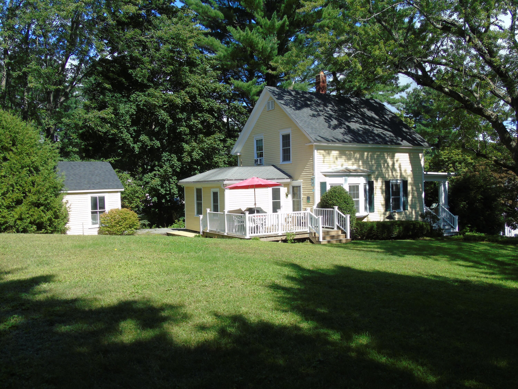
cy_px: 194
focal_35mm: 29
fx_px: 434
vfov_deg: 48.2
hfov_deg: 61.7
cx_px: 259
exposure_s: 1/500
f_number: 3.6
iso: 80
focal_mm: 5.2
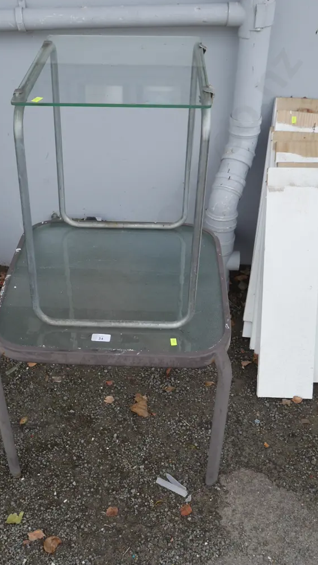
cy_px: 285
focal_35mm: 40
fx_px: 599
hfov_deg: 29.6
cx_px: 120
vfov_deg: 50.5
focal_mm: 18
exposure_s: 1/160
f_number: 5.6
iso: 200
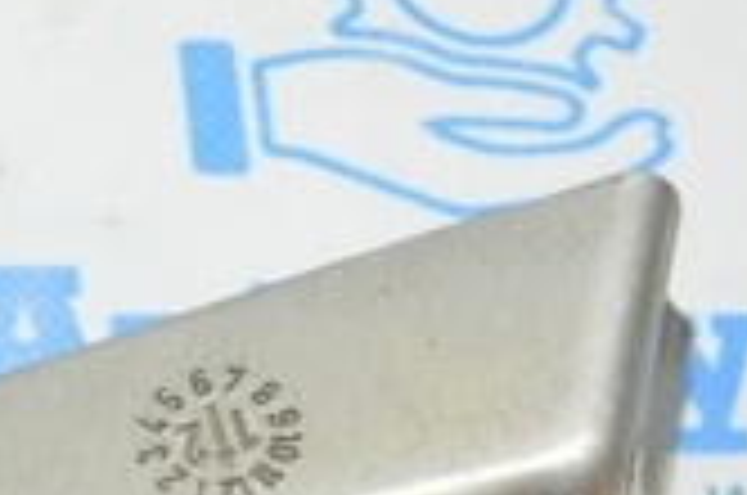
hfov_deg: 12.7
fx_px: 3229
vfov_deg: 8.6
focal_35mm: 156
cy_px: 646
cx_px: -270
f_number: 4
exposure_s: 1/40
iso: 400
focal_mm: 27
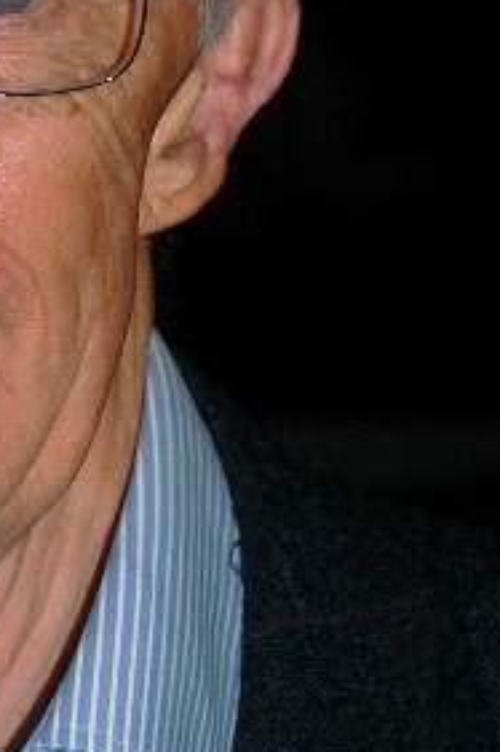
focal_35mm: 274
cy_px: 432
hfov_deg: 5.0
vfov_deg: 7.5
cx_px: -174
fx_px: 5715
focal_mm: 60
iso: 200
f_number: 5
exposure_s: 1/60
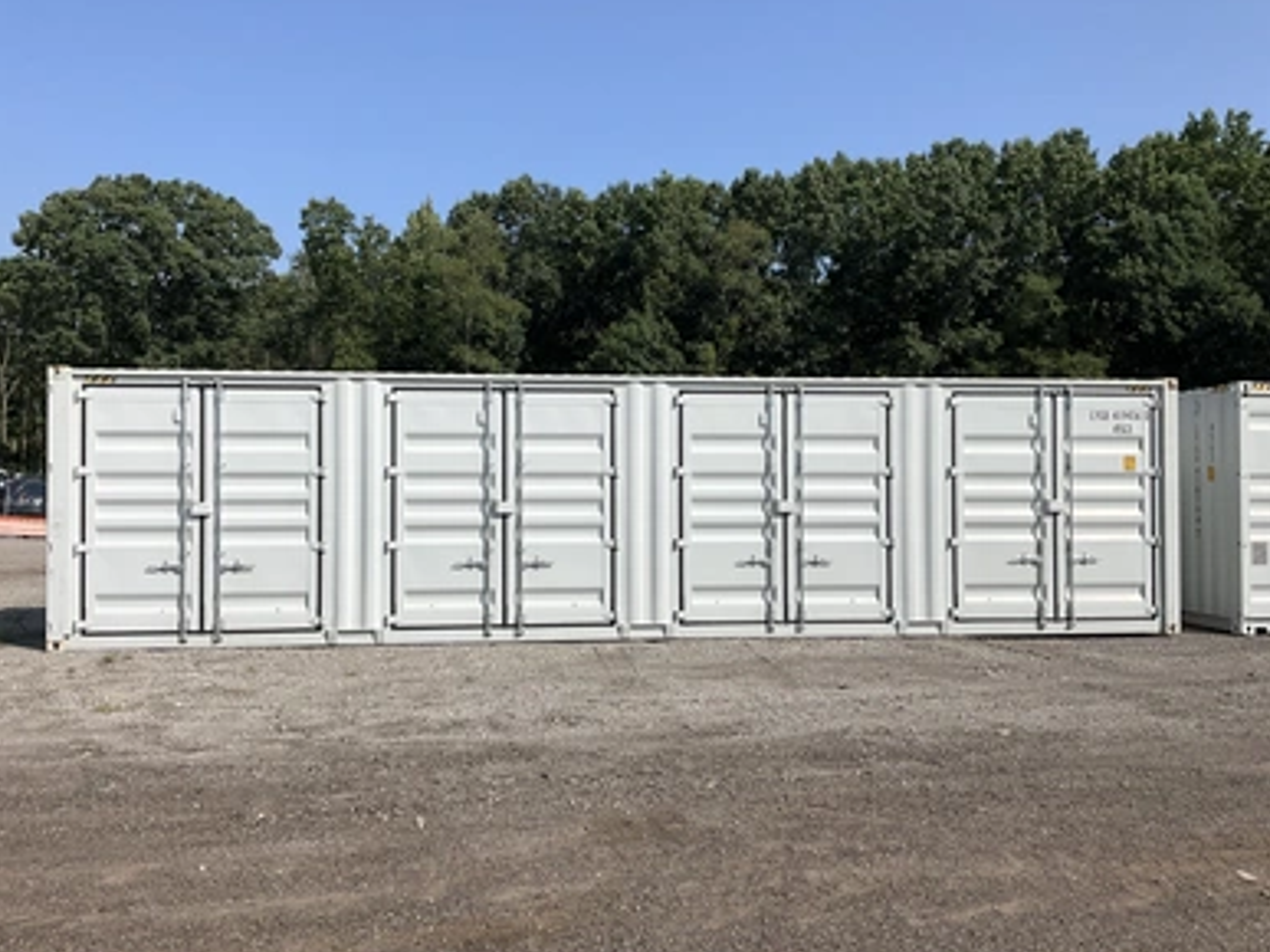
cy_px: 469
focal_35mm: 30
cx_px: 624
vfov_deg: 46.8
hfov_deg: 60.0
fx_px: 1100
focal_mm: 3
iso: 25
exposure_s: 1/3322
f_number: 1.8
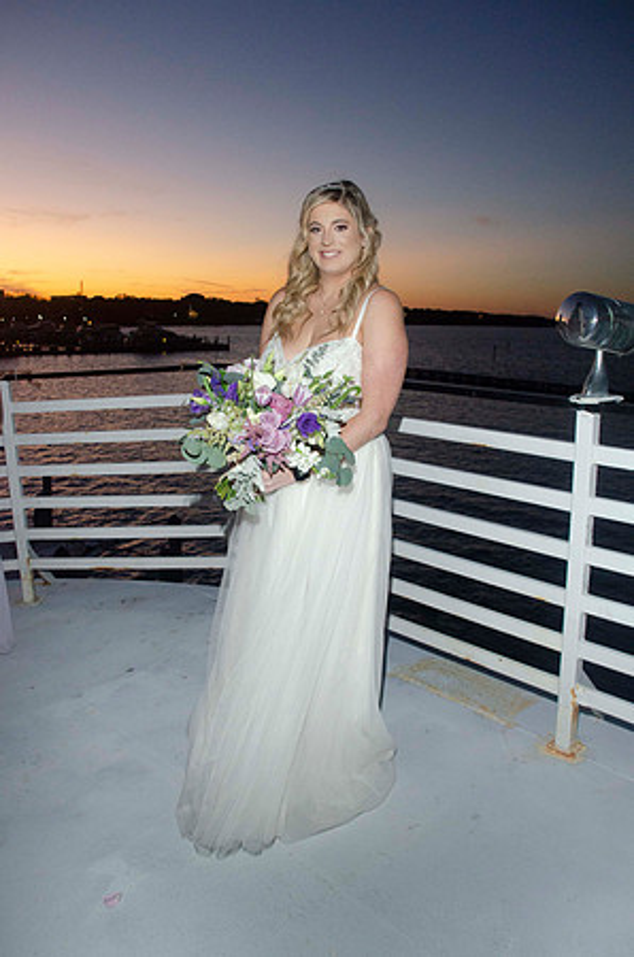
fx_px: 796
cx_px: 317
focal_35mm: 30
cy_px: 478
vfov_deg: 62.0
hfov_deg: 43.4
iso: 800
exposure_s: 1/80
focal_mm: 20
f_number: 5.6
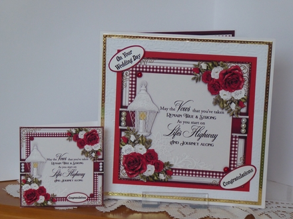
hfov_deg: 22.5
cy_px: 111
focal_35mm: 87
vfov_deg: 16.9
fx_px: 736
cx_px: 149
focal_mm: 14.1
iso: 400
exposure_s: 1/30
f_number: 4.7
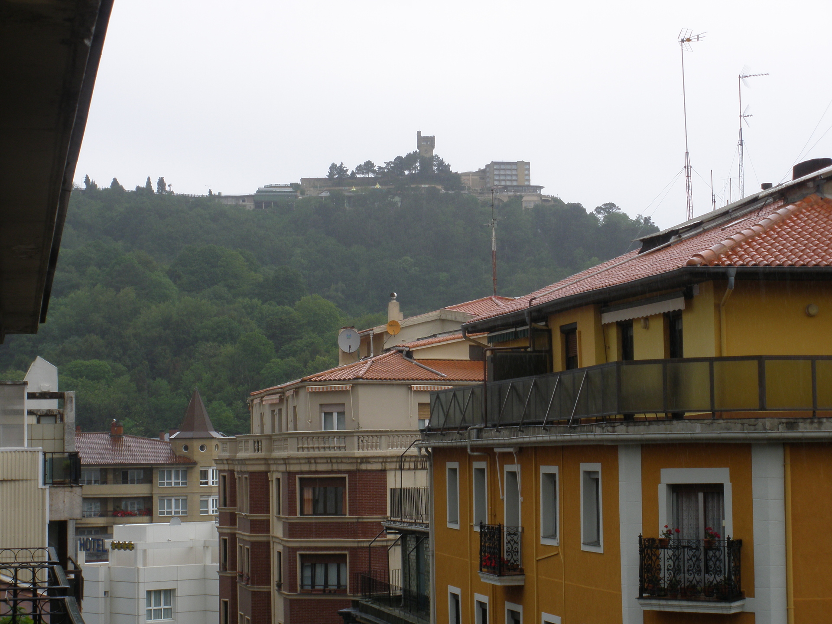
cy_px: 312
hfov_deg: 24.1
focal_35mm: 81
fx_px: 1947
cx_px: 416
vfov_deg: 18.2
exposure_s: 1/200
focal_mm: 14.1
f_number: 4.8
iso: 64
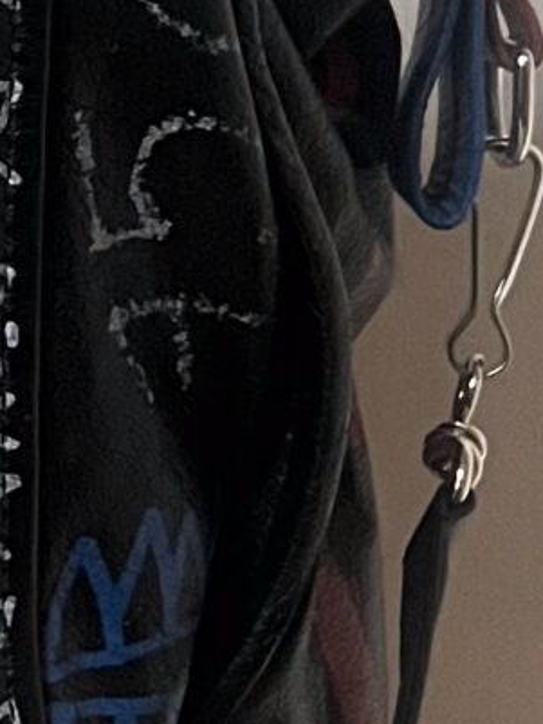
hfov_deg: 8.1
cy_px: 42
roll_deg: -0.6
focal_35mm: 166
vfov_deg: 11.8
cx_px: -870
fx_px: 3470
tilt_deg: -3.6
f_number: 1.5
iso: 640
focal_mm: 5.7
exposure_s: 1/40
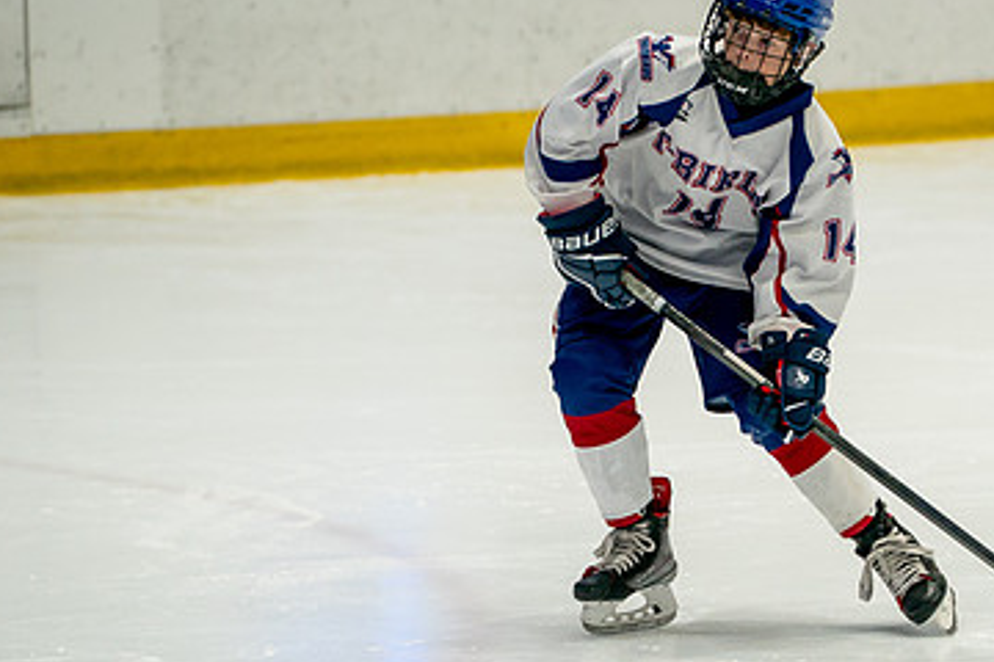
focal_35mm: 374
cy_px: 531
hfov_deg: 5.5
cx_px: 733
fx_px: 10326
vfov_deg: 3.7
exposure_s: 1/800
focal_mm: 150
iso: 1600
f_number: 2.8
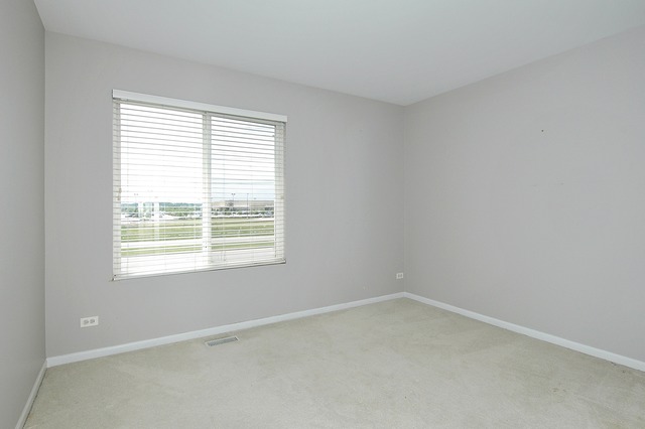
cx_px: 322
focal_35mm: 18
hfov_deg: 90.0
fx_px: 322
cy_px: 214
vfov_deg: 67.3
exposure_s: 1/500
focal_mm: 12
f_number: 8
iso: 500
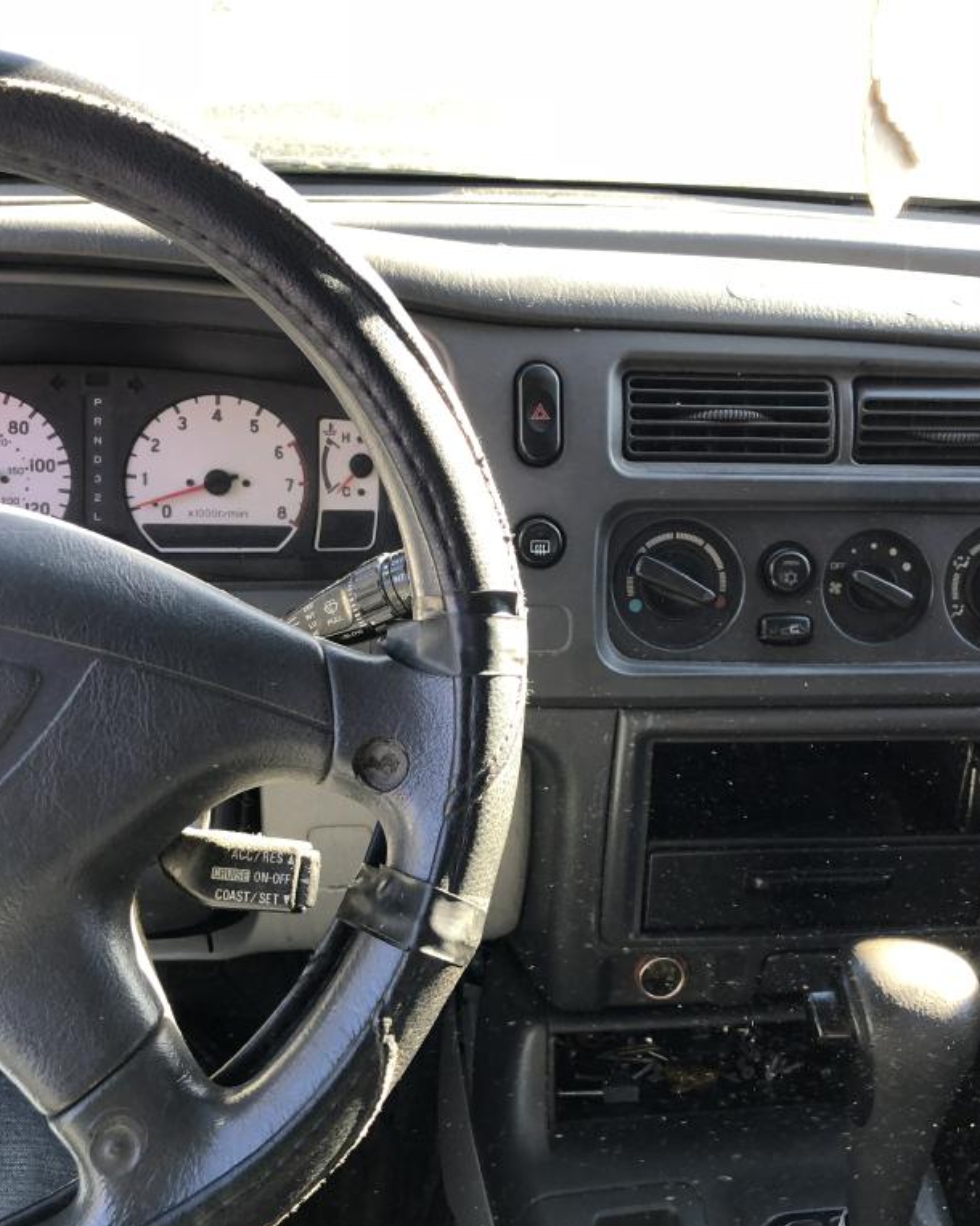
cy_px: 615
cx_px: 541
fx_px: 1378
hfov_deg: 39.1
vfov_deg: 47.9
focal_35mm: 38
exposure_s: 1/40
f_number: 1.8
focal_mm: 3.99
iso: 25
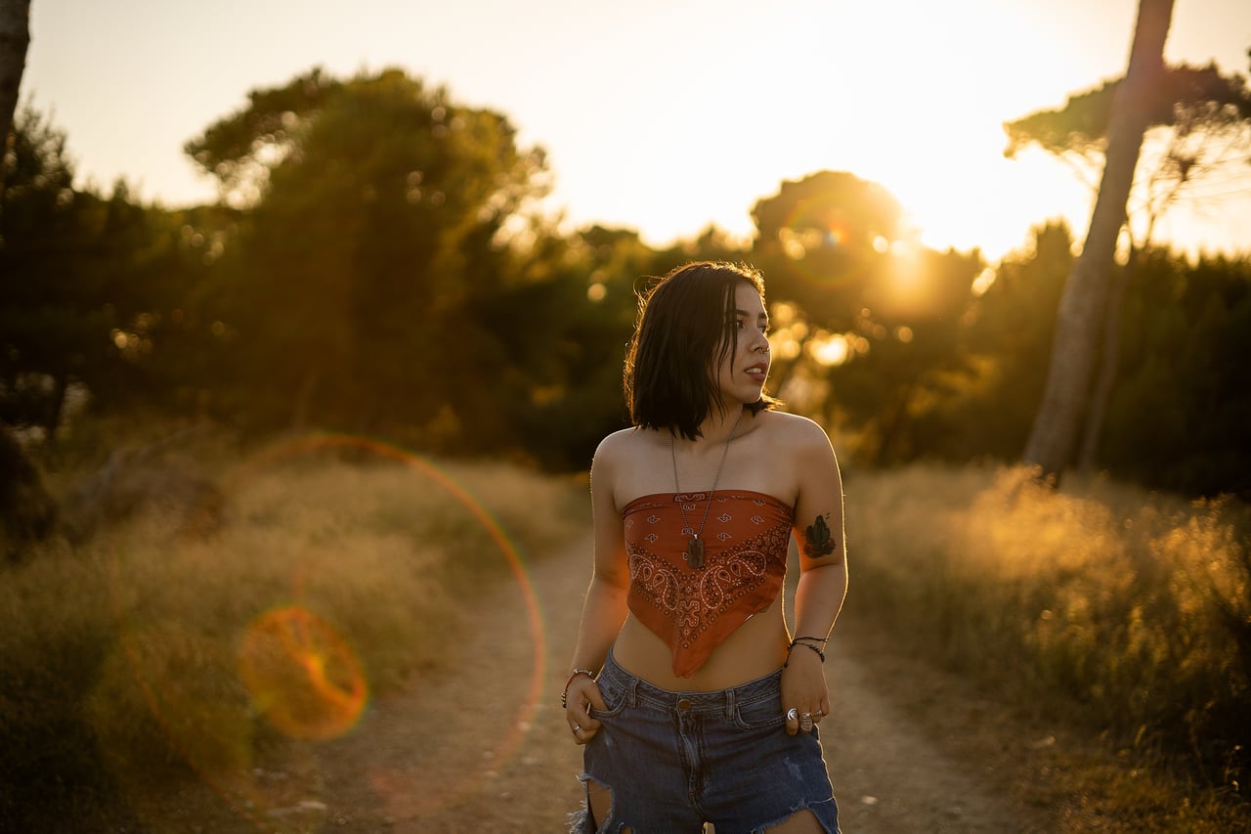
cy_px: 417
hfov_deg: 39.6
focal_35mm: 50
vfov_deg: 27.0
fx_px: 1737
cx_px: 626
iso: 100
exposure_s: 1/2000
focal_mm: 50
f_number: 1.8
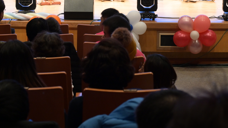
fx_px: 768
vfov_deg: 9.4
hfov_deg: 16.9
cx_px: 119
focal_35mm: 127
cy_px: -37
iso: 1250
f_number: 5.6
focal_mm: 54
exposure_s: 1/125
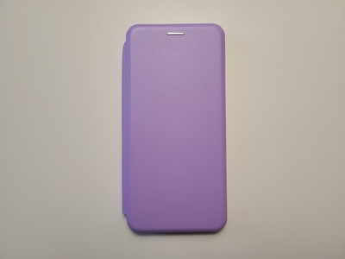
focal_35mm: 26
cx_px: 172
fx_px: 259
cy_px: 130
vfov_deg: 53.1
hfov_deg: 67.3
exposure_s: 1/100
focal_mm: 5.4
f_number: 1.8
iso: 64
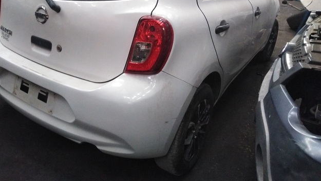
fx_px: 281
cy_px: 43
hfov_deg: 59.2
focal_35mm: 33
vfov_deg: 34.8
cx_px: 138
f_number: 2.2
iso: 641
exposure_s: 1/20
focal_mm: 3.46
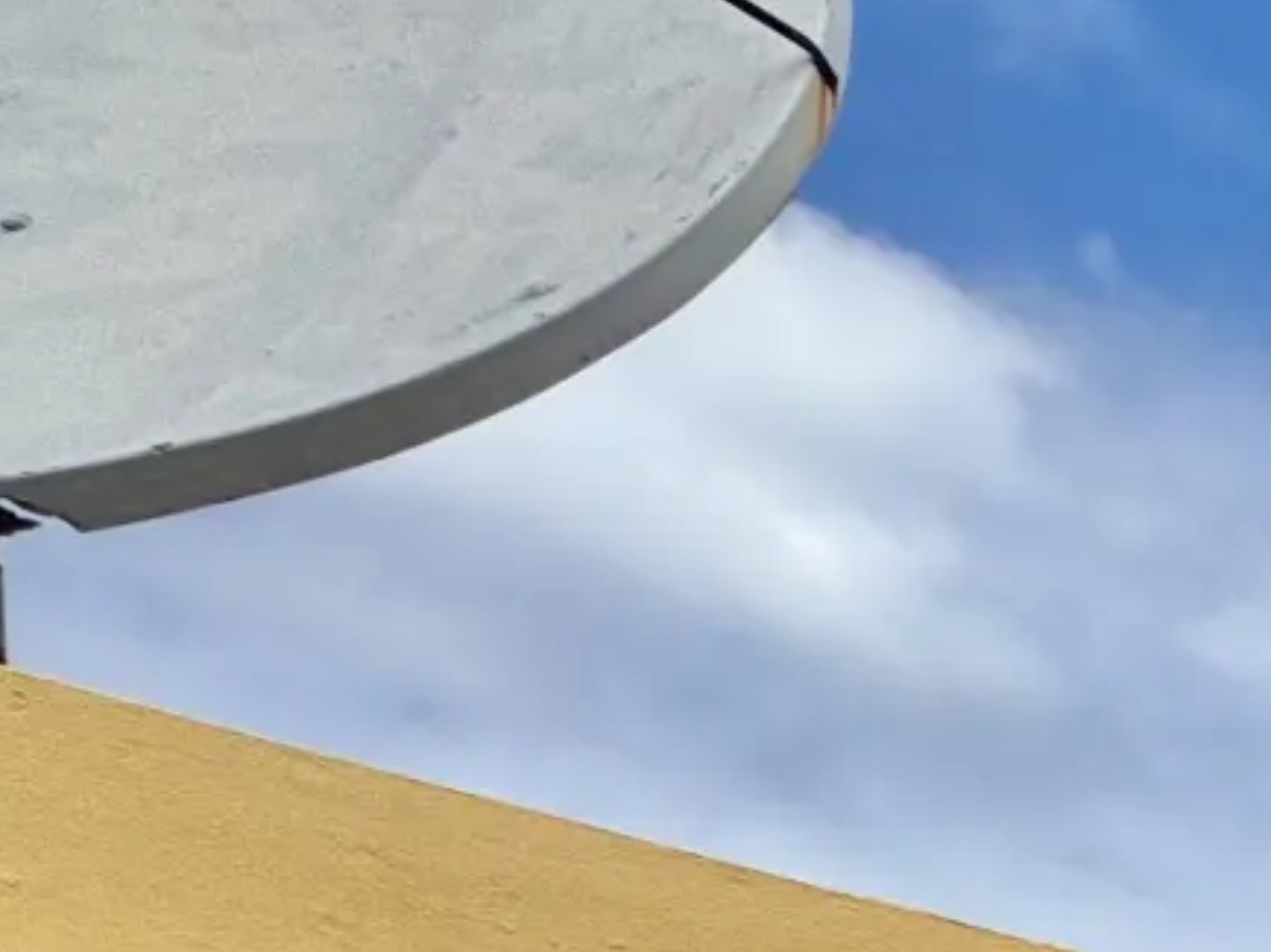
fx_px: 2275
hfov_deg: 17.8
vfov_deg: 17.8
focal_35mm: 62
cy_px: 1819
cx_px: 2688
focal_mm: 2.22
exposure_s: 1/2208
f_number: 2.2
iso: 40
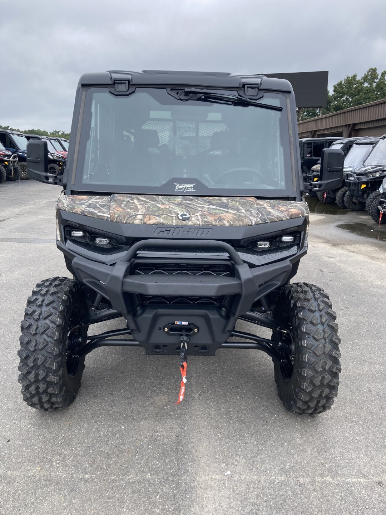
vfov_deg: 63.4
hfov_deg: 49.7
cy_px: 258
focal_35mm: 28
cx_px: 193
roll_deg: +0.7
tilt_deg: -11.8
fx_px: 416
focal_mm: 3.99
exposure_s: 1/419
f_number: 1.8
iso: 20
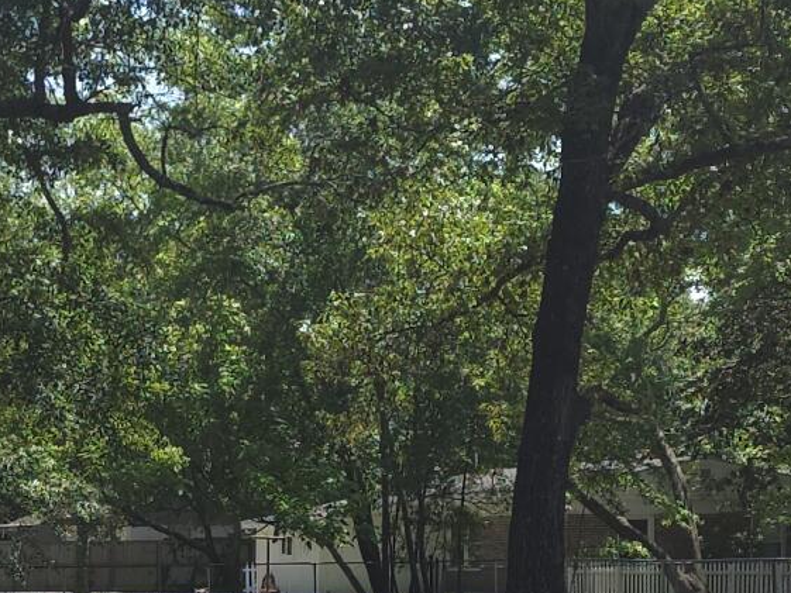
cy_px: 678
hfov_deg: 15.9
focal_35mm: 123
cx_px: 117
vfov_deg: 11.8
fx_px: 2811
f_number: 1.7
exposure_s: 1/253
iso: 12
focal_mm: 6.3
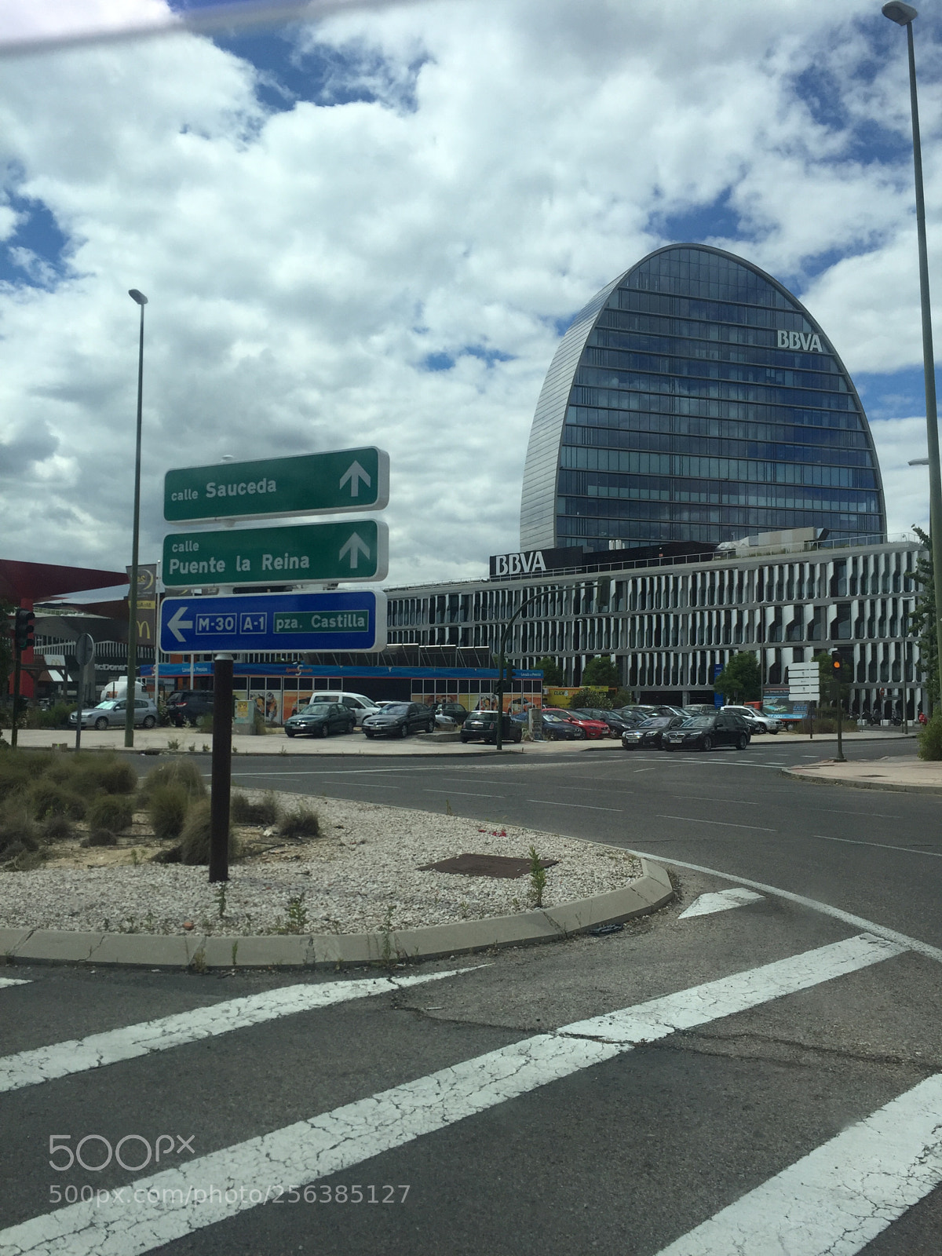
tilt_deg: +0.7
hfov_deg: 48.2
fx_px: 1052
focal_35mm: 29
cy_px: 628
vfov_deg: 61.7
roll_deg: -1.1
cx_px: 471
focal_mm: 4.15
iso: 32
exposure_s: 1/3049
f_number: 2.2
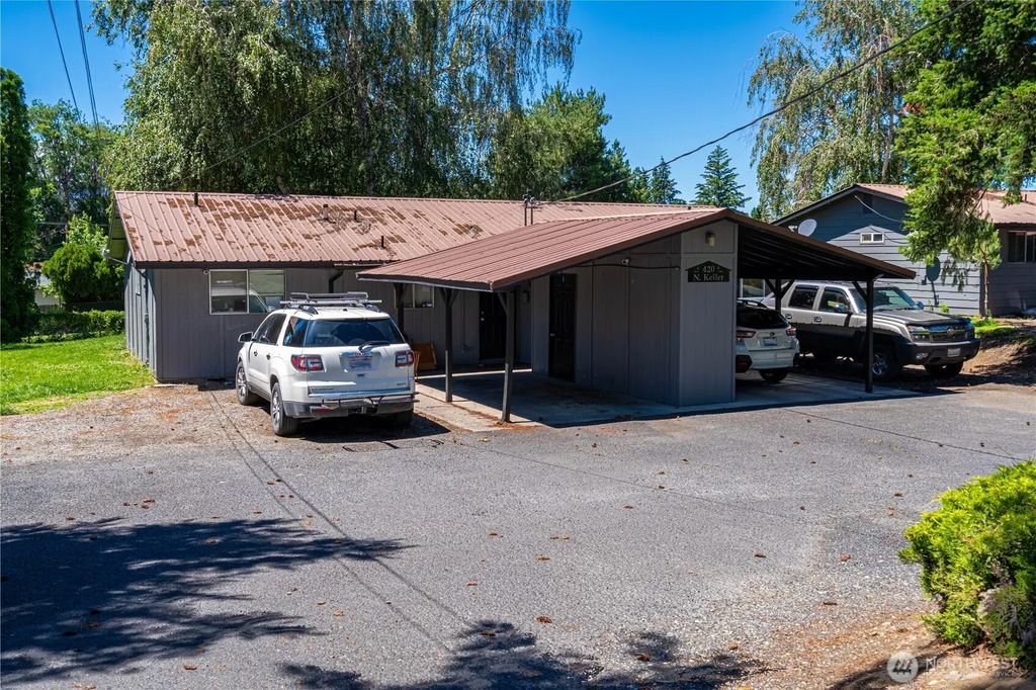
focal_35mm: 33
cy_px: 345
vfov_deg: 39.9
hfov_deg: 57.2
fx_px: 949
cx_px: 518
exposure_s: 1/1250
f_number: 10
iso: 200
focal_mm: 33
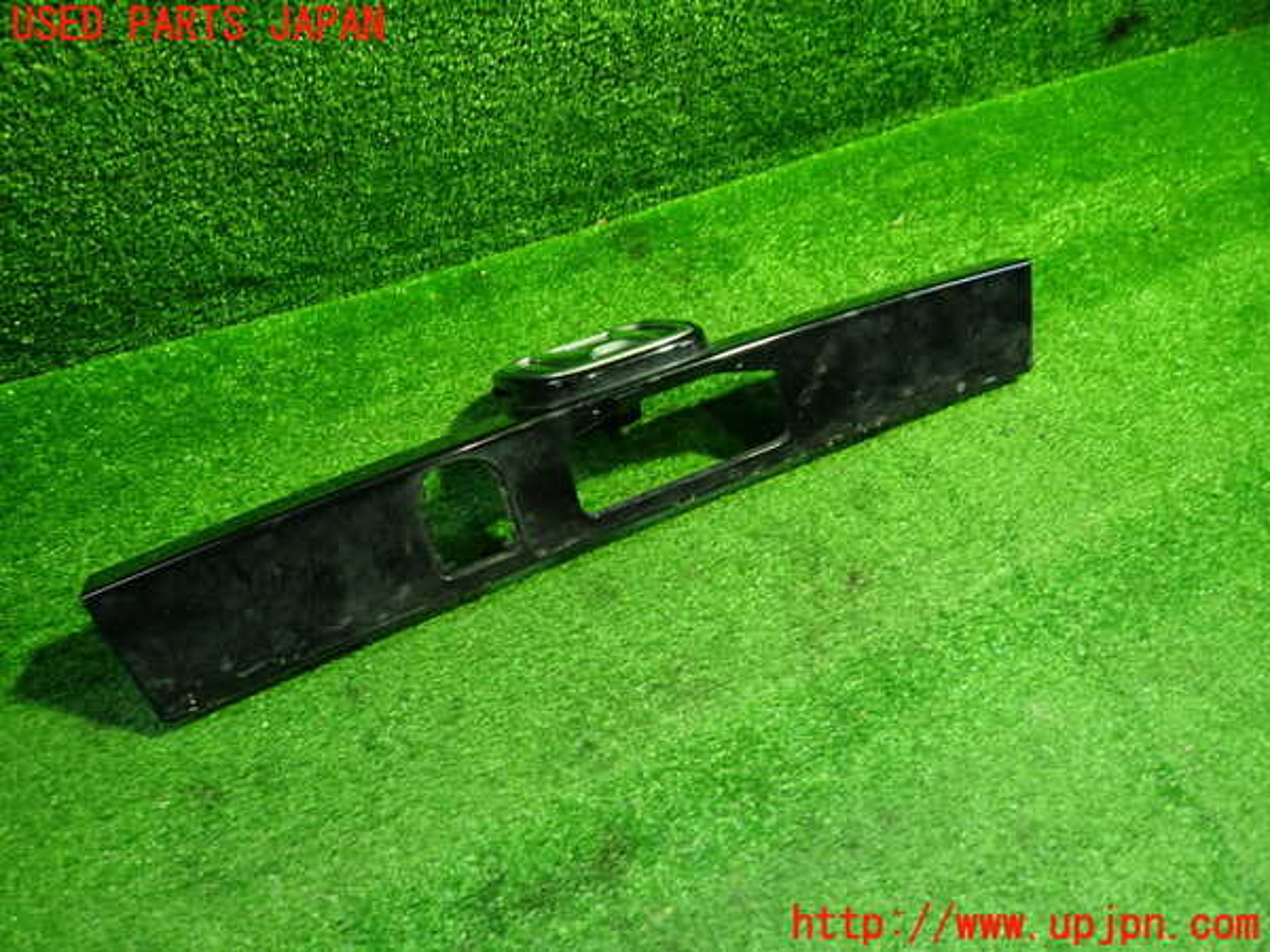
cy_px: 476
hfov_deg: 69.4
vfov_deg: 54.9
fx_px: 917
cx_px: 635
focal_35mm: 25
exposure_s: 1/30
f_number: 2
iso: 320
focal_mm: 4.5
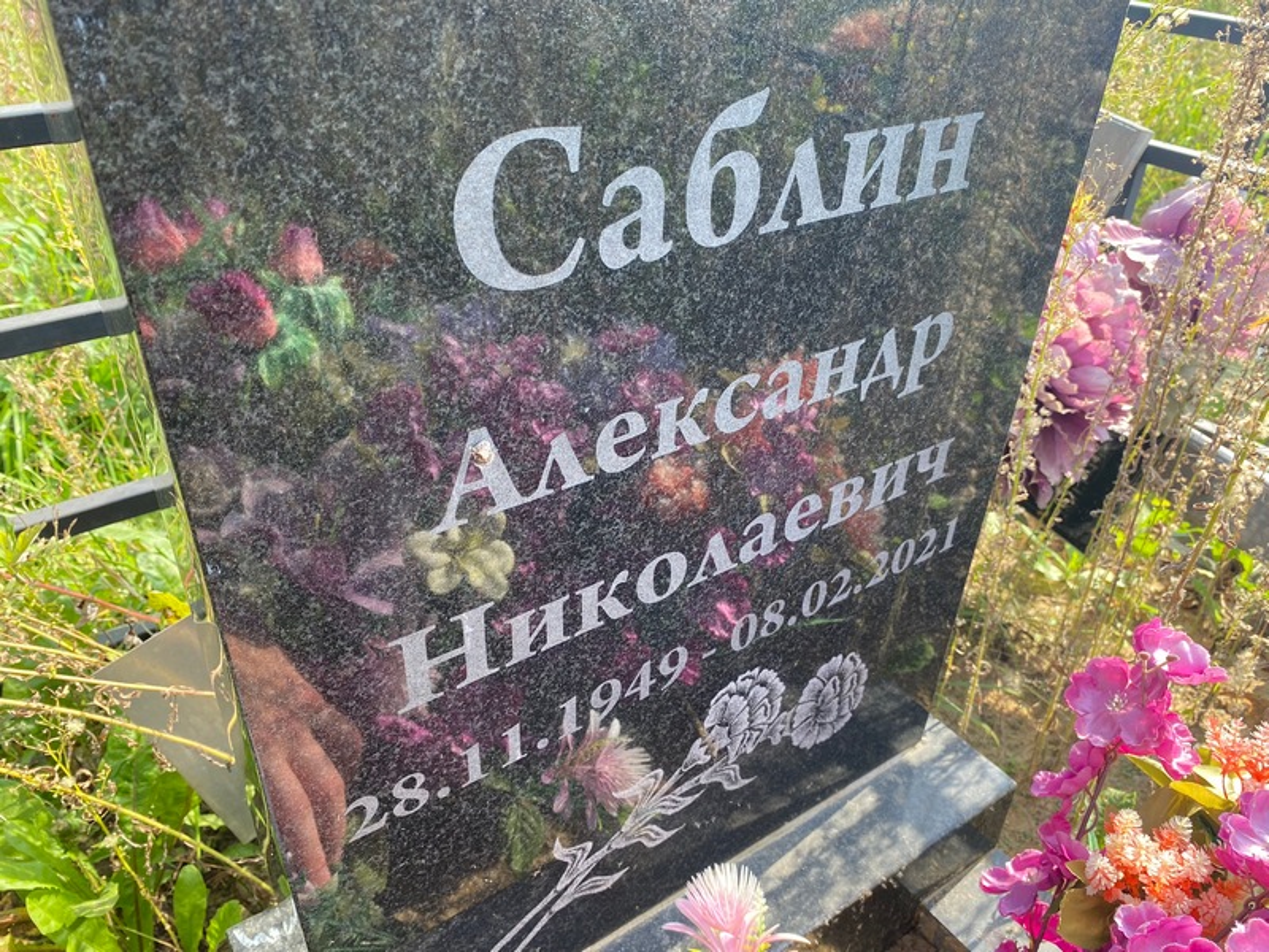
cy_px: 476
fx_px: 953
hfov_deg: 67.3
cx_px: 634
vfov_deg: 53.1
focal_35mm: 26
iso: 32
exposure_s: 1/232
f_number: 1.8
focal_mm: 4.25
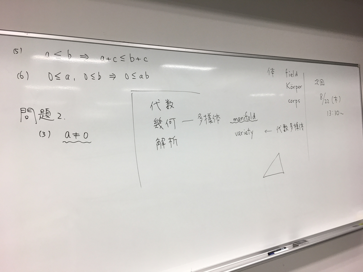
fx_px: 304
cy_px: 136
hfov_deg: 61.7
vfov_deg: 48.2
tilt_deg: -0.6
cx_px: 182
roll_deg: +3.6
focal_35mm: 29
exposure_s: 1/100
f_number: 2.2
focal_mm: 4.15
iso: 40
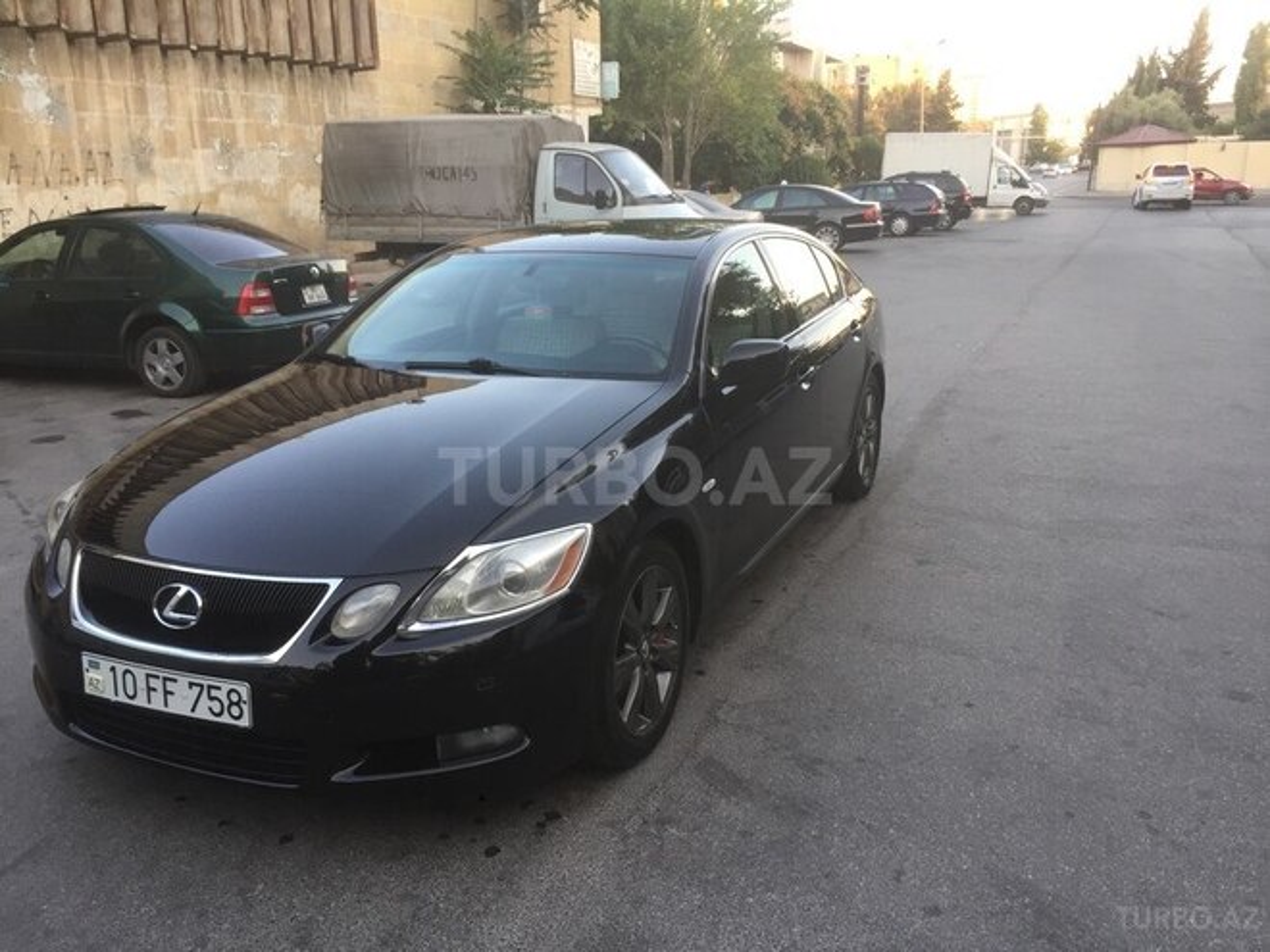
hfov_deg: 61.7
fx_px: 1064
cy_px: 476
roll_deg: +0.7
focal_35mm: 29
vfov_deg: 48.2
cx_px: 635
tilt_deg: -12.9
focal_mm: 4.15
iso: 50
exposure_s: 1/100
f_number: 2.2
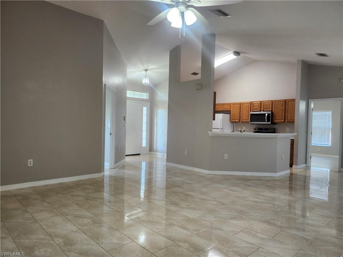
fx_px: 228
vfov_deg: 58.9
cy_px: 128
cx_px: 172
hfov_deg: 73.9
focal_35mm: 23
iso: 250
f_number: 1.8
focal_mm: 5.54
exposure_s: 1/120
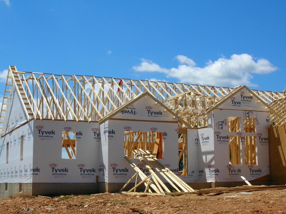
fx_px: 479
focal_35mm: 58
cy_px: 107
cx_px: 143
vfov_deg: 25.2
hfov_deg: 33.2
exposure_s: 1/386
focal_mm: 9.7
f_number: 5.9
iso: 50
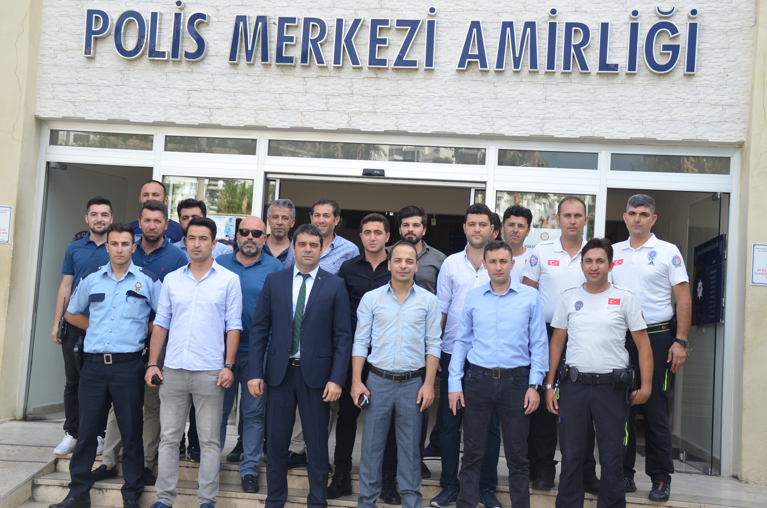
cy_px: 254
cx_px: 384
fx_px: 1021
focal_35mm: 48
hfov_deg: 41.2
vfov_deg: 28.0
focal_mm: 32
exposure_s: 1/160
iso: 200
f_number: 6.3
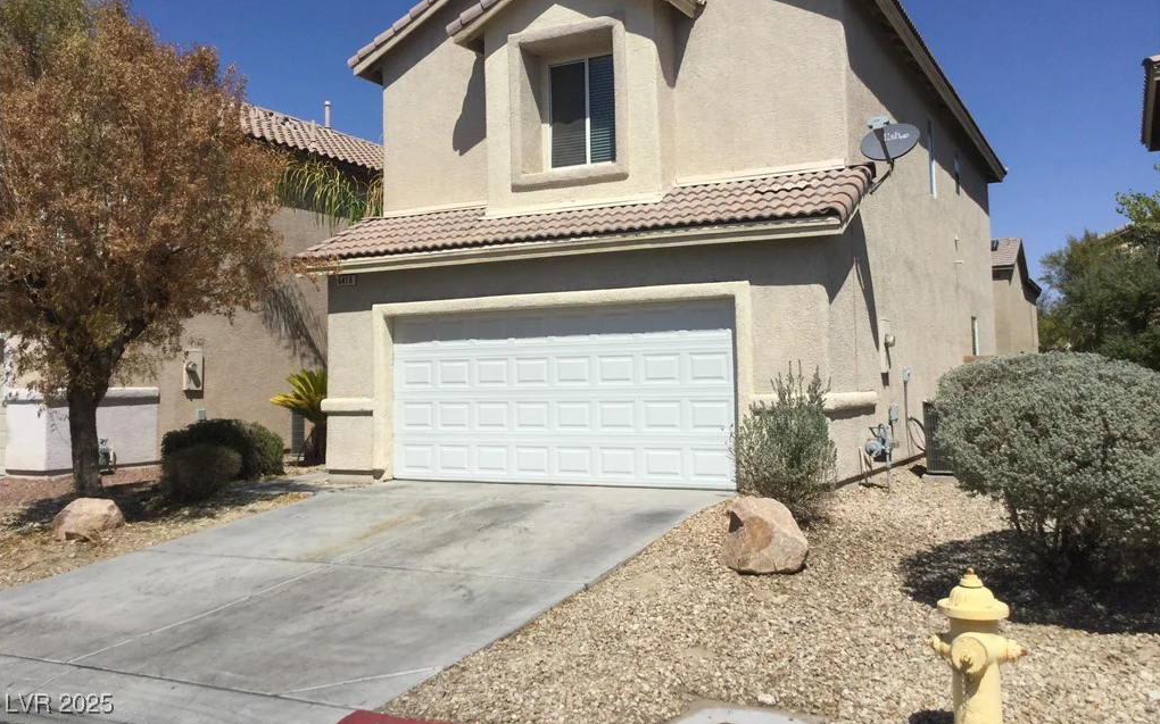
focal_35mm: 33
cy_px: 292
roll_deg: +2.2
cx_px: 580
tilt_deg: +3.0
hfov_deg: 58.2
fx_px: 1043
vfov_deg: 38.2
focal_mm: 3.3
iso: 25
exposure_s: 1/2809
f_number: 2.4
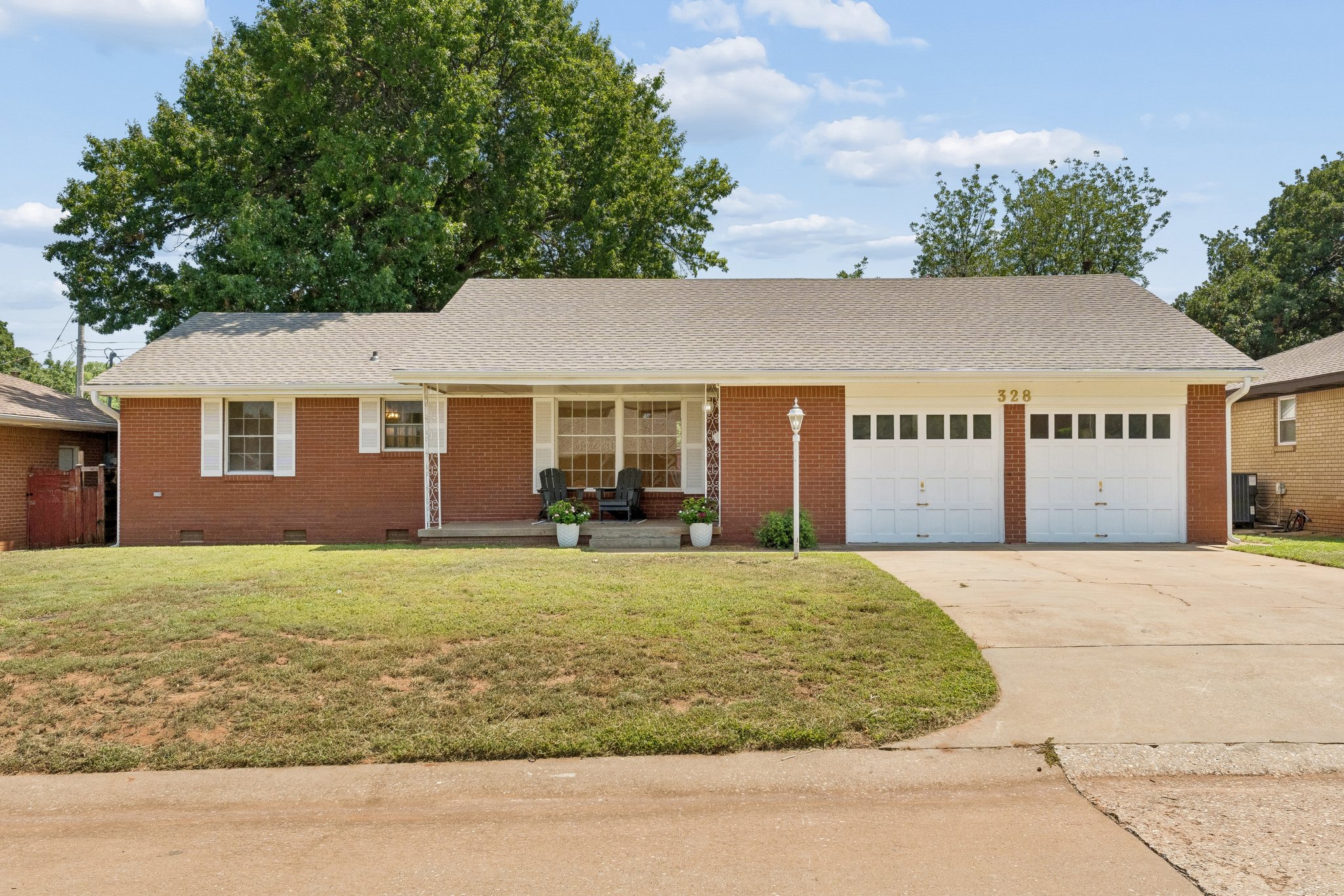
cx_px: 672
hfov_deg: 61.9
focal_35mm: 30
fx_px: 1120
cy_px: 448
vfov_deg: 43.6
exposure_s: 1/1600
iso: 640
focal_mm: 20
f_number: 8
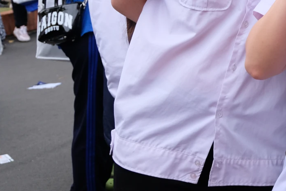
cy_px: -39
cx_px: 367
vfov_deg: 13.8
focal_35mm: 96
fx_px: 763
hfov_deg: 19.6
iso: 400
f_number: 4.2
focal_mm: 23.2
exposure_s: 1/400
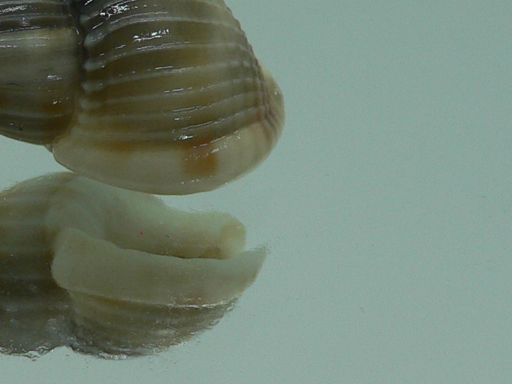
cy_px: 137
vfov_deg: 16.6
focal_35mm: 89
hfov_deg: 21.6
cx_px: 69
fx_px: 1317
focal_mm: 4.6
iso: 80
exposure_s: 1/60
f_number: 2.8
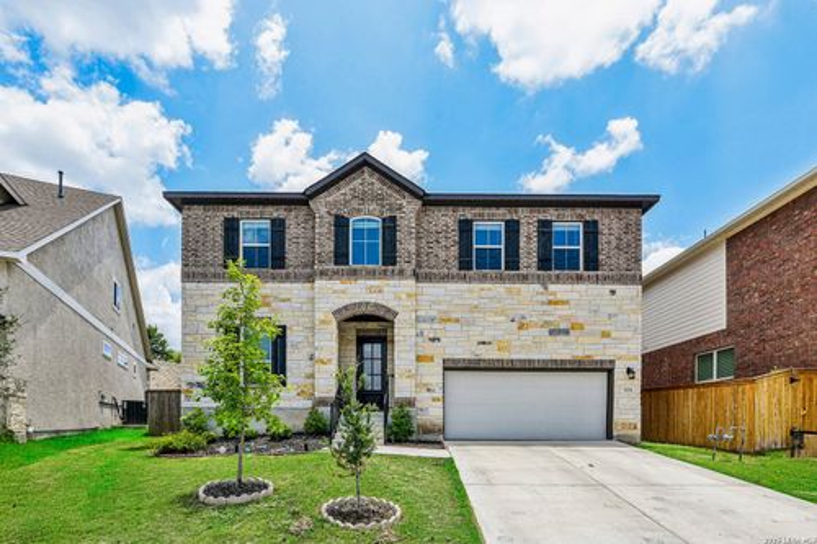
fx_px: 386
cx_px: 408
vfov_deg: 70.4
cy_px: 272
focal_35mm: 17
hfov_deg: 93.3
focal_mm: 17
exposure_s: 1/640
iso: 400
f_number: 8
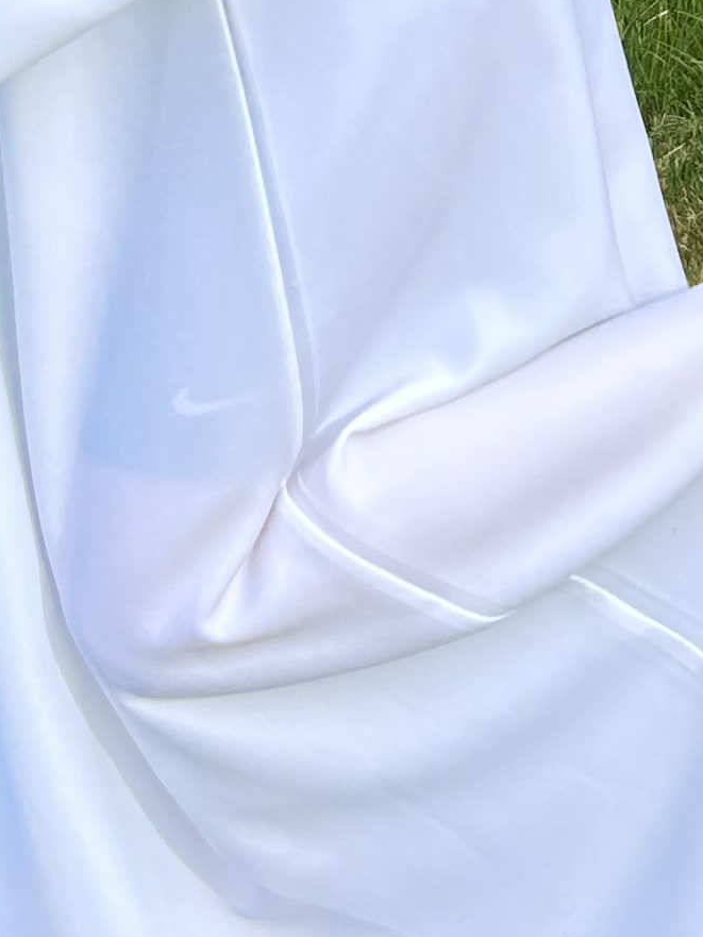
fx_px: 3222
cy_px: -710
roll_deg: +1.7
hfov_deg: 12.4
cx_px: 610
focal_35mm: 119
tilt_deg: -6.0
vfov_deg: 14.6
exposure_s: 1/1266
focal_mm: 5.7
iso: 50
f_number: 1.5
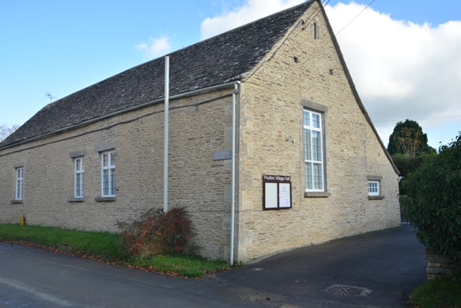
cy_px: 154
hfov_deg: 58.7
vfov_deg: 41.2
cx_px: 230
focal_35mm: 32
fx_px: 410
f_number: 11
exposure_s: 1/1000
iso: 2500
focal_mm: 32
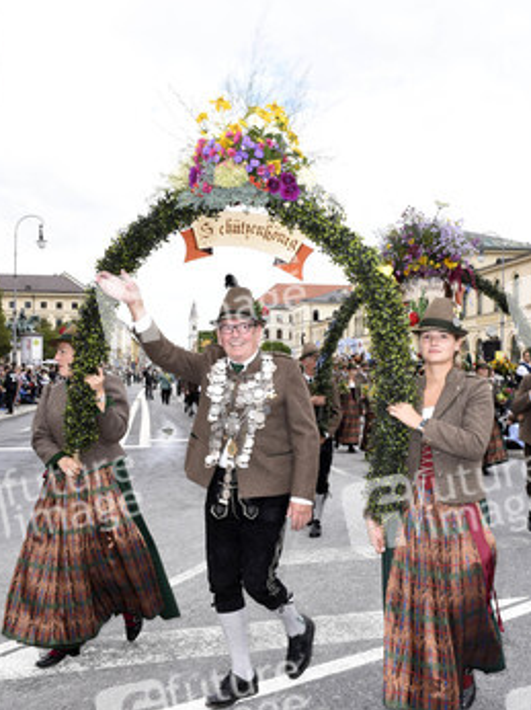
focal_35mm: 40
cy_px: 402
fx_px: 819
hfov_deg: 35.9
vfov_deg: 46.7
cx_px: 260
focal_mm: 24
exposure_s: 1/160
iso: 320
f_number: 9
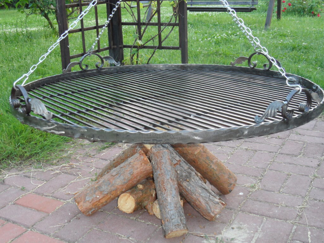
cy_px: 122
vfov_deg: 36.0
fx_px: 374
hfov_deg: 46.8
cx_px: 162
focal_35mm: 40
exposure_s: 1/45
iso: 200
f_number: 3.6
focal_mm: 6.5
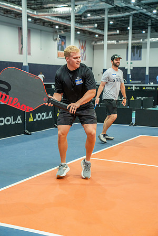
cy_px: 118
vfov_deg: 33.4
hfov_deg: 22.6
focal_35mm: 60
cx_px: 79
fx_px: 395
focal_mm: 60
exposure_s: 1/320
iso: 3200
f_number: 4
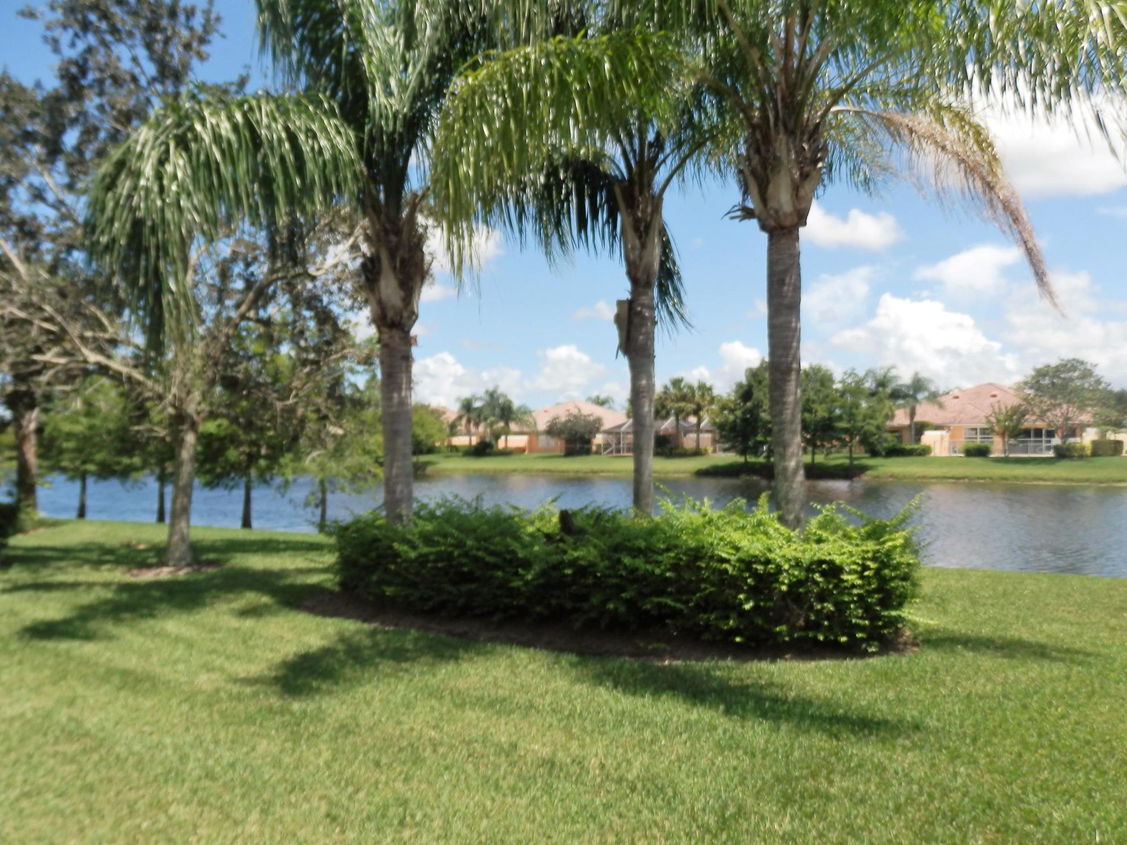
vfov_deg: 51.3
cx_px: 576
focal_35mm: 27
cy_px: 441
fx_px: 879
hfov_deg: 65.3
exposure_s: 1/1000
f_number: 3
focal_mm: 4.5
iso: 80
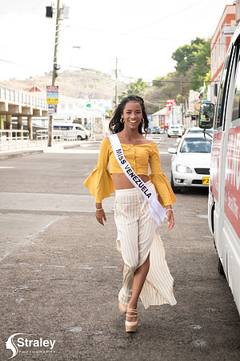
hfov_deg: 20.6
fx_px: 660
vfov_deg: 30.5
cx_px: 120
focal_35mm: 66
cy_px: 180
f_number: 5.6
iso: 200
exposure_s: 1/125
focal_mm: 66
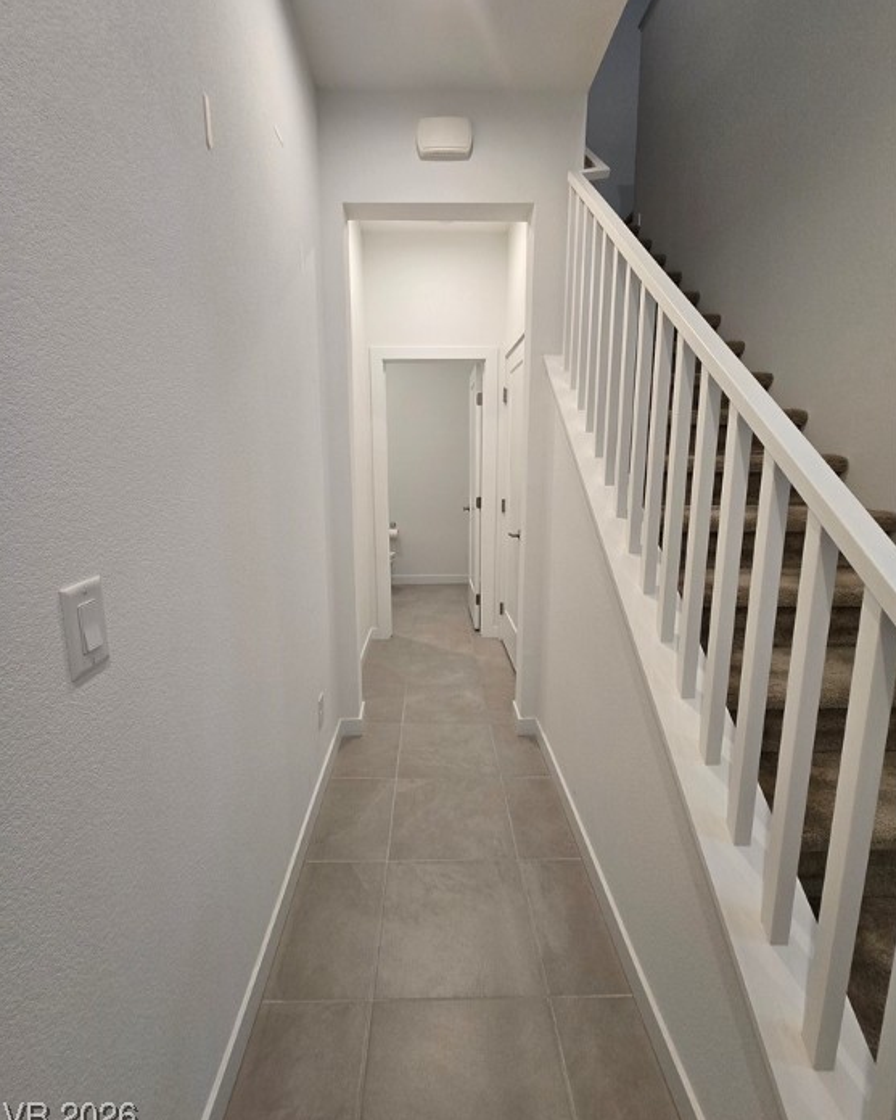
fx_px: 464
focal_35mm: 14
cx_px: 438
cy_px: 534
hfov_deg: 88.0
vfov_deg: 100.6
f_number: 2.2
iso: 100
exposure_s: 1/60
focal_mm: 2.2
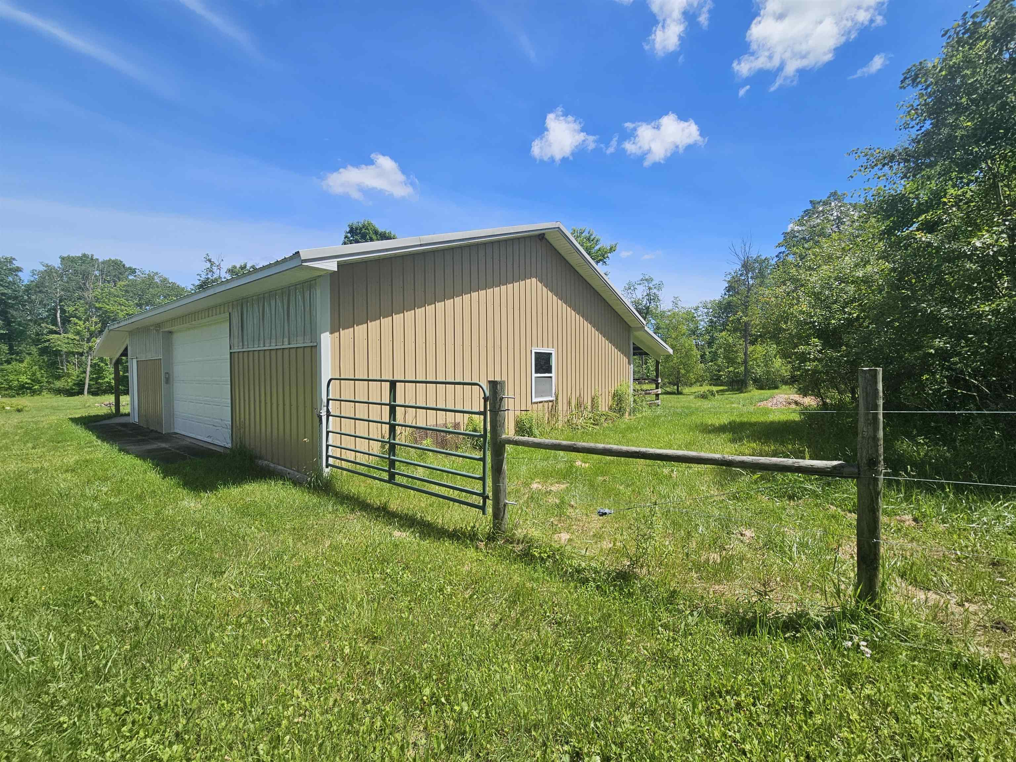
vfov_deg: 89.9
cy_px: 381
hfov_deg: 106.2
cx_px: 508
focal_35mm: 13
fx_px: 382
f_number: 2.2
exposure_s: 1/2517
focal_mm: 2.2
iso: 50
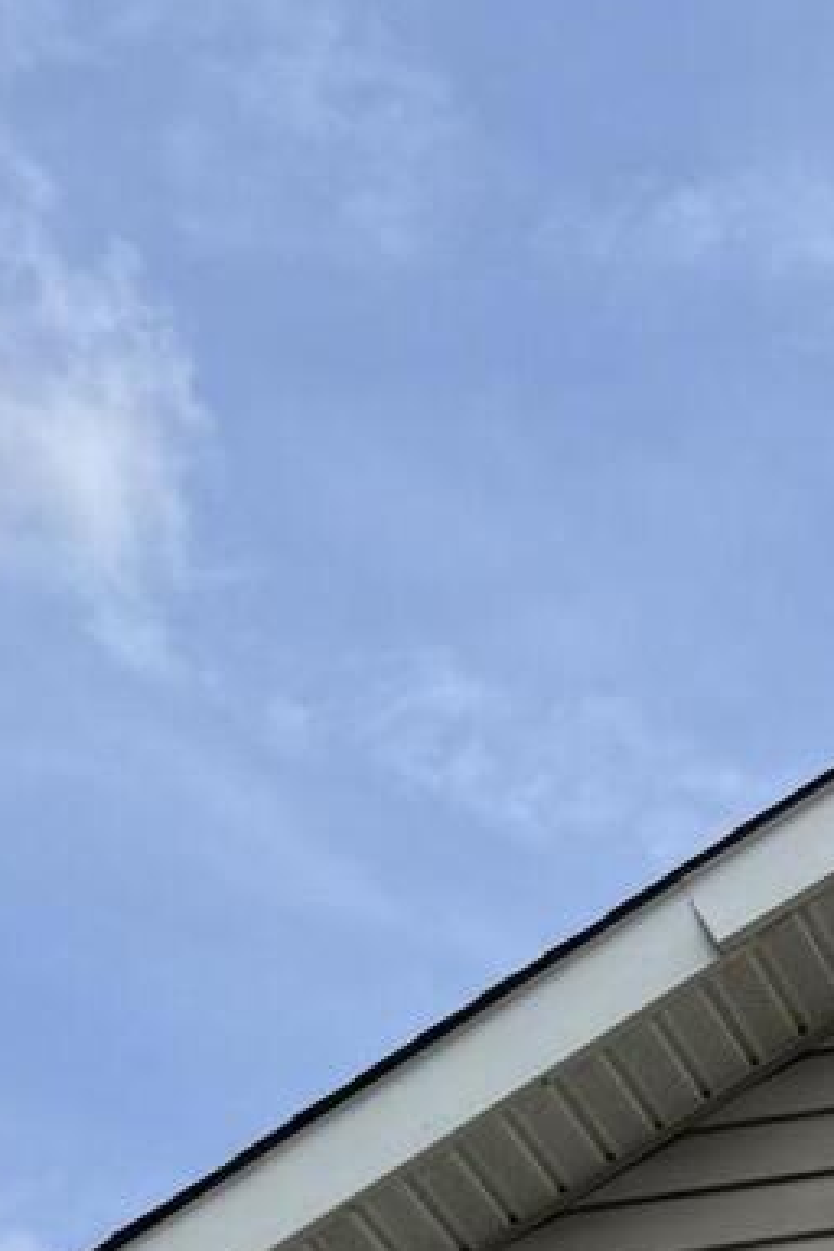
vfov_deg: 12.2
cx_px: 1521
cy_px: 3121
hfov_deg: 10.0
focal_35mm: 130
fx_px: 4517
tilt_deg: +9.5
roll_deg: +0.6
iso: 80
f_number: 1.78
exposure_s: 1/3584
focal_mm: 6.76
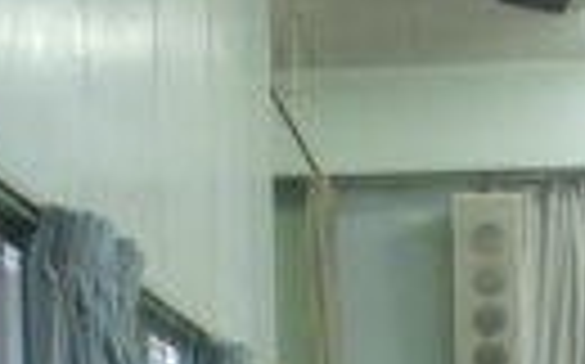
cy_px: 652
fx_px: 2437
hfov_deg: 13.7
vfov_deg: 8.2
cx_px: 396
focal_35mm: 153
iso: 400
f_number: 4.2
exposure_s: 1/60
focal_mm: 8.29
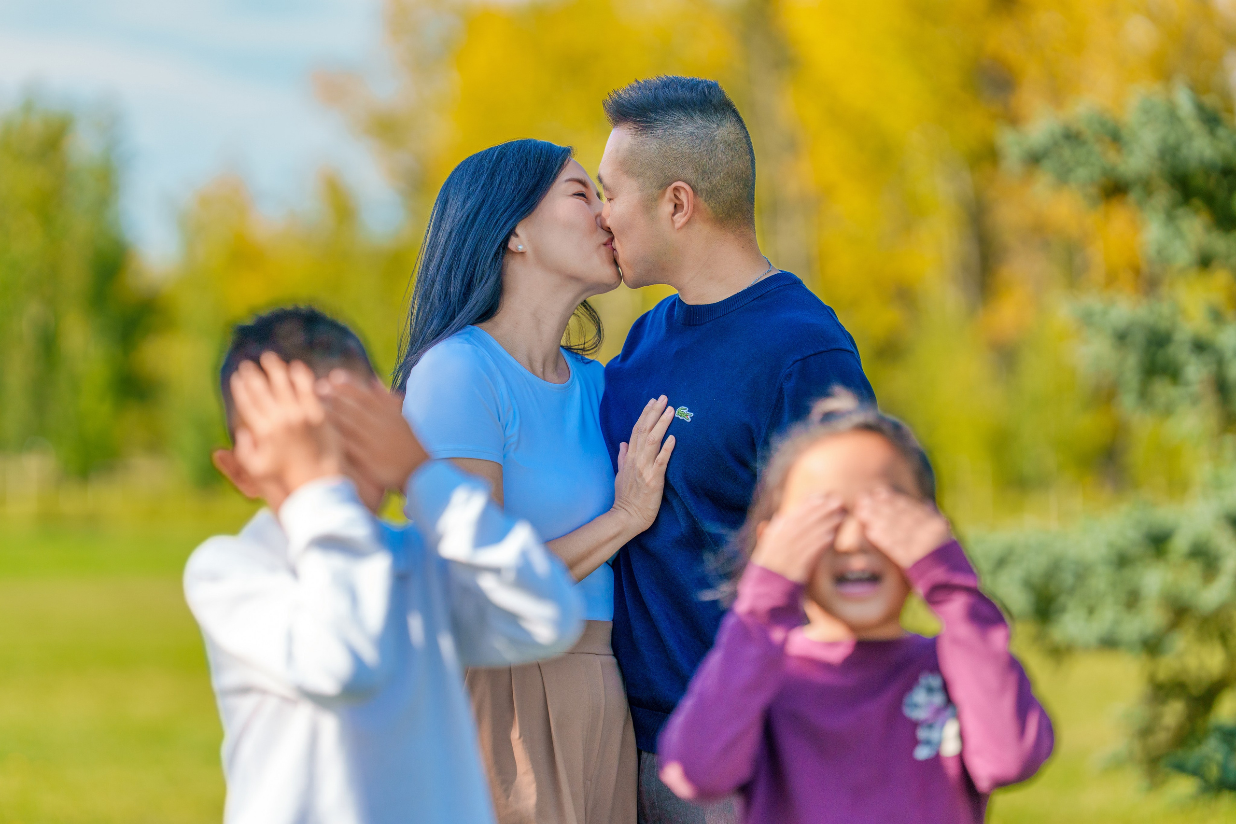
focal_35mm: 150
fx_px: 5150
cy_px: 412
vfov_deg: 9.1
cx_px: 618
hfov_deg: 13.7
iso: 500
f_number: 2.5
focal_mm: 150
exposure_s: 1/2500
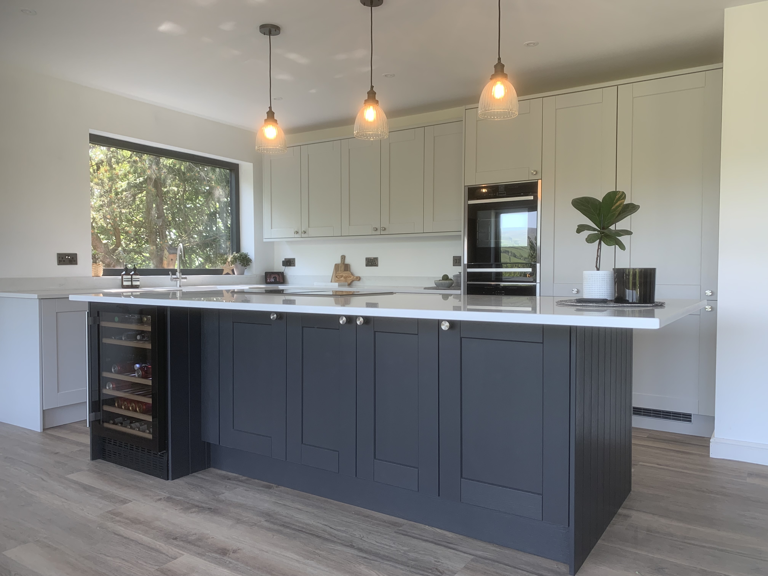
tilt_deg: -3.1
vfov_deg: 53.1
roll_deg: -0.8
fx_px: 577
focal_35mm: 26
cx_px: 384
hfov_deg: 67.3
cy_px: 288
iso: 50
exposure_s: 1/100
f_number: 1.8
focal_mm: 4.25
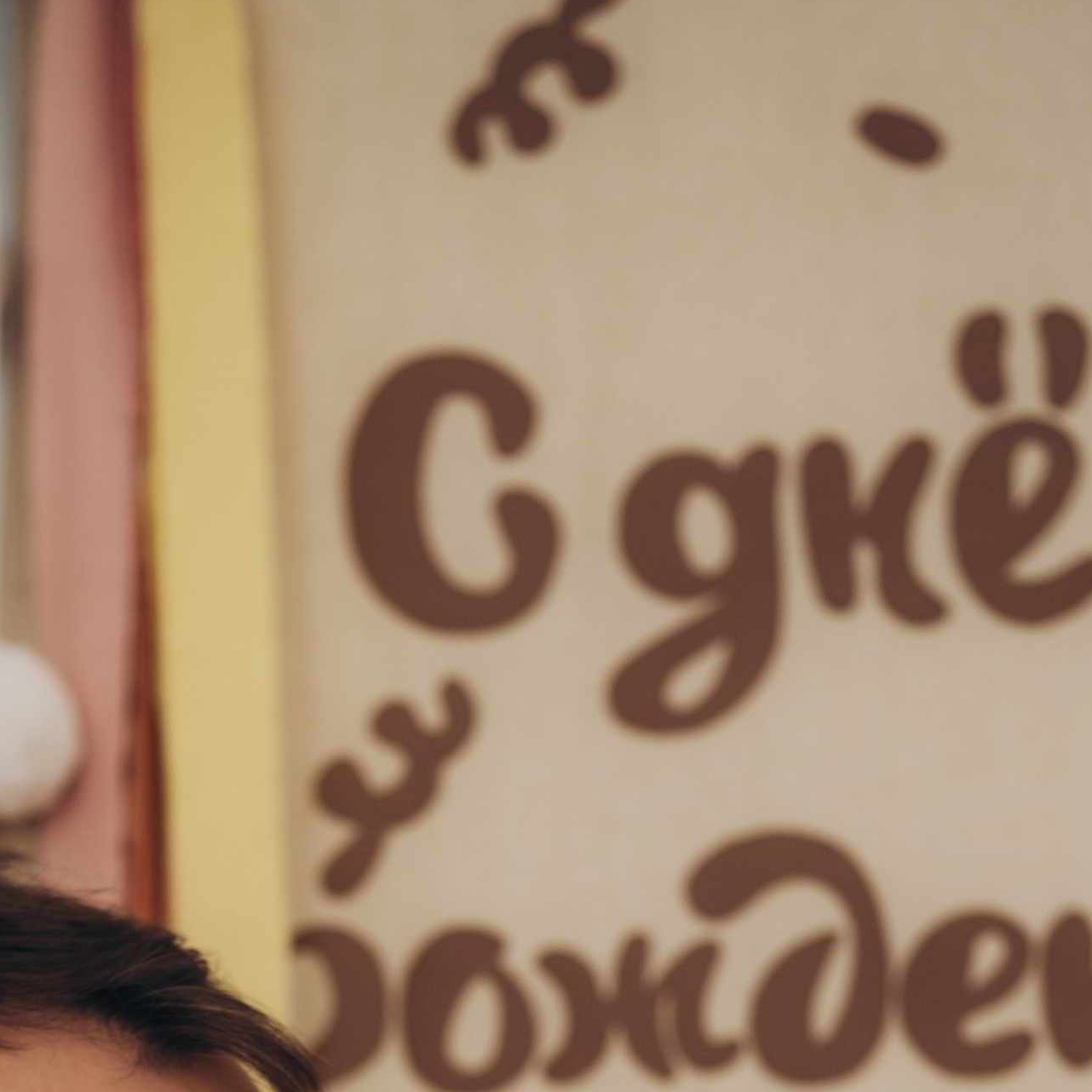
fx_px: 3176
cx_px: 360
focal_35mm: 89
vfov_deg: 18.2
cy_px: 1431
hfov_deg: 19.4
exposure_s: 1/320
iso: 250
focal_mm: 35
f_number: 2.5
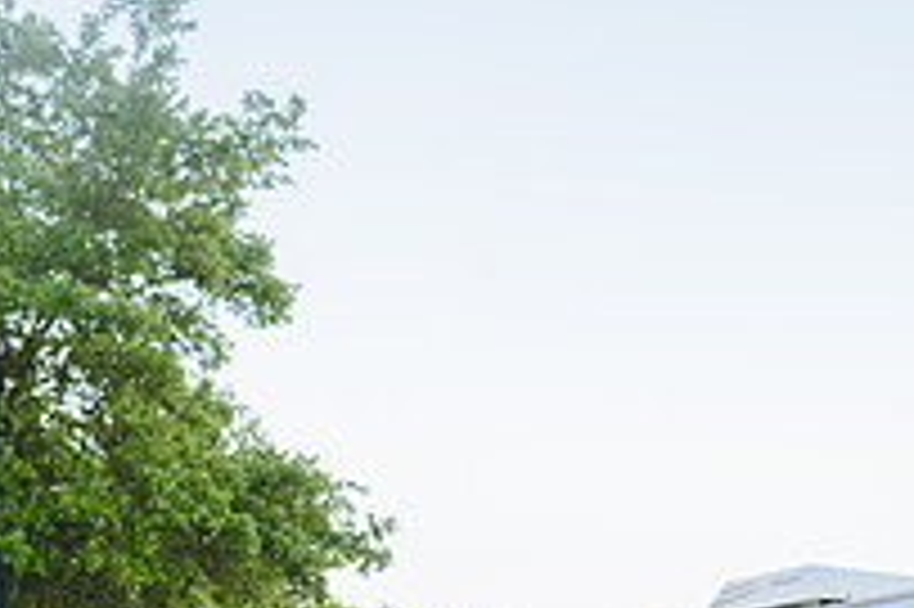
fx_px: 2029
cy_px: 790
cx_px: 937
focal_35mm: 80
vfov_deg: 16.1
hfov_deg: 24.1
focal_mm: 28
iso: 400
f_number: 3.5
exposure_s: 1/100
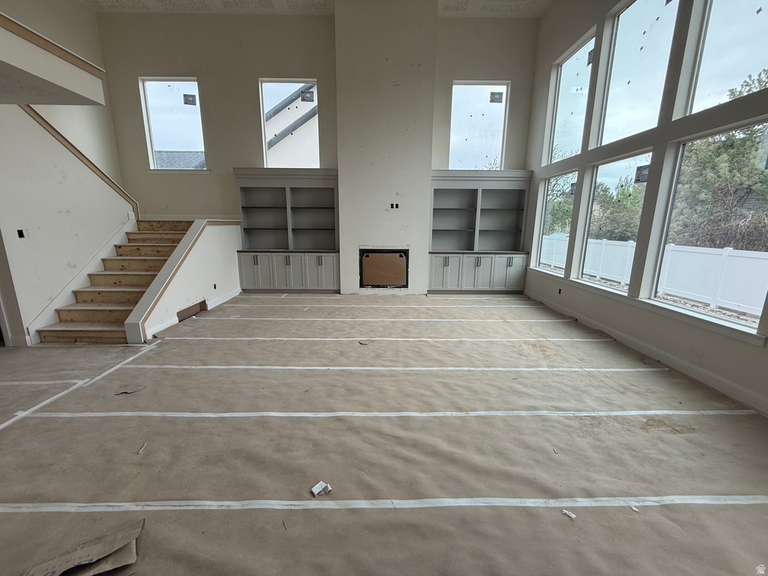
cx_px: 384
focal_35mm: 14
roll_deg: +0.6
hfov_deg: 102.1
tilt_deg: -10.6
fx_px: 311
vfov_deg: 85.7
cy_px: 288
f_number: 2.2
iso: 64
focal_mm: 2.22
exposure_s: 1/144
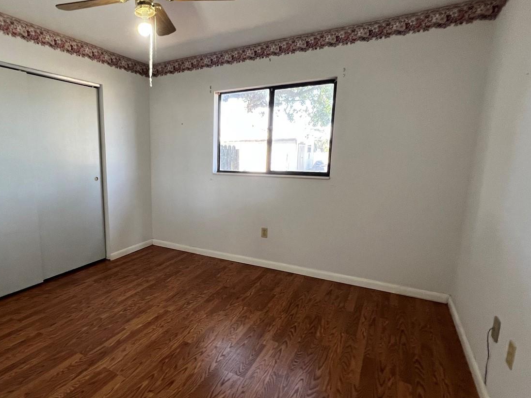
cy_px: 210
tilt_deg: -10.5
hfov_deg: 82.6
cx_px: 190
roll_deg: -0.3
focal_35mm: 19
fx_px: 291
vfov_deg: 68.6
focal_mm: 1.57
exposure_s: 1/120
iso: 200
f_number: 1.8
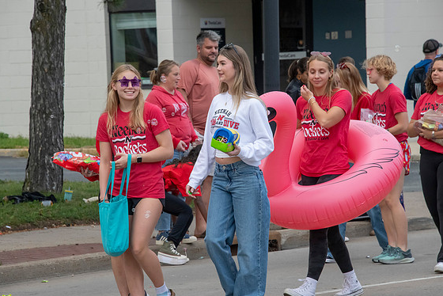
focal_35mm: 259
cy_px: 147
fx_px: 3189
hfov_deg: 7.9
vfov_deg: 5.3
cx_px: 222
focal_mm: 250
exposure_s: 1/400
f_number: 11
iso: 3200
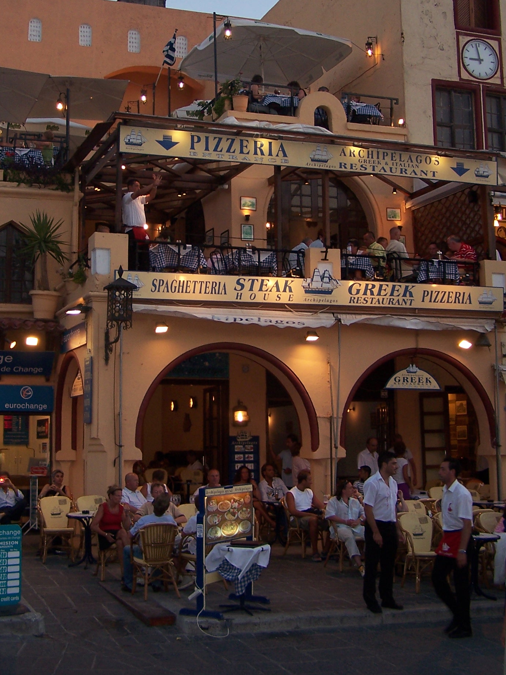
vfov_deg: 35.9
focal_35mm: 53
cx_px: 201
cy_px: 247
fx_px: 1033
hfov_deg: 27.5
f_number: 2.8
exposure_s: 1/60
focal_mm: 6.3
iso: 80
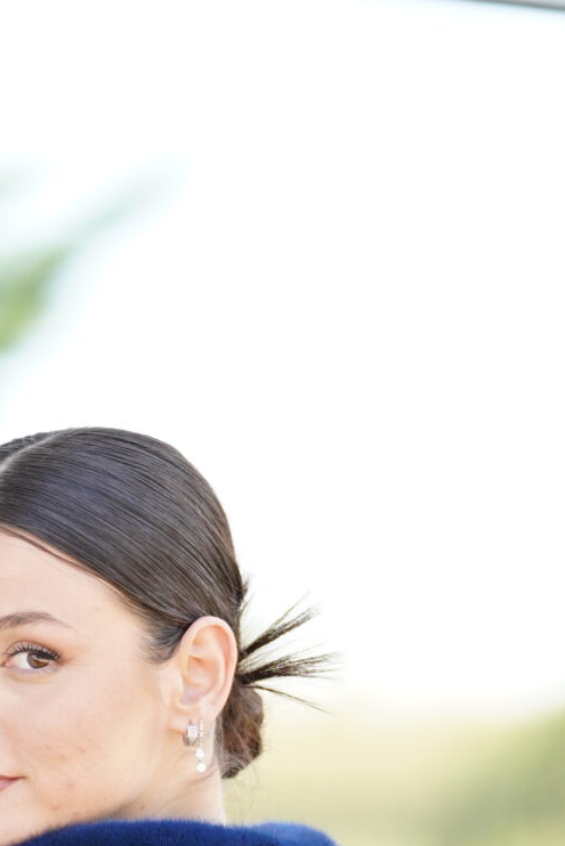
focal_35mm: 452
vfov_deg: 4.5
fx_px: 10635
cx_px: -200
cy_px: 1406
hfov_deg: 3.0
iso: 200
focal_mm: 131
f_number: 2.8
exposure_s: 1/250
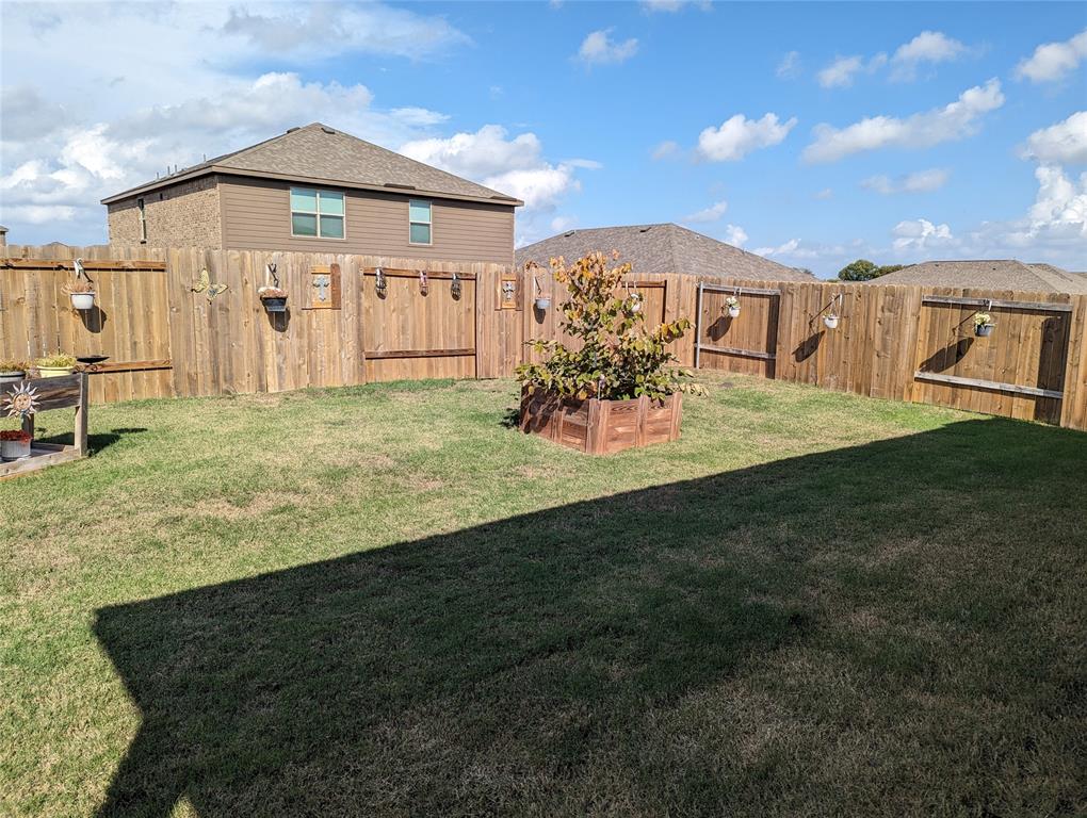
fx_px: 755
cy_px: 409
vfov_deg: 56.9
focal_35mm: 24
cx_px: 544
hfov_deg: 71.5
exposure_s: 1/1887
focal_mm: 6.81
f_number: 1.85
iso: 44
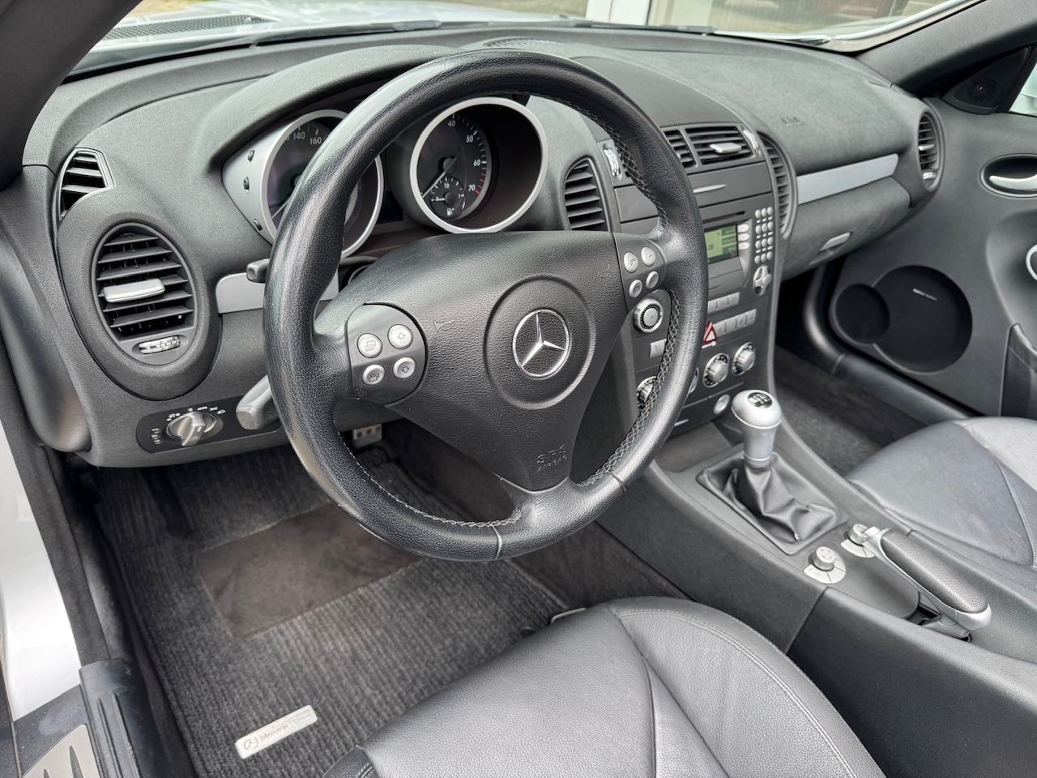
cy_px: 389
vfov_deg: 56.8
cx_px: 518
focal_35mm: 24
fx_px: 719
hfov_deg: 71.6
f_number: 1.78
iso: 64
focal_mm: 6.76
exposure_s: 1/121
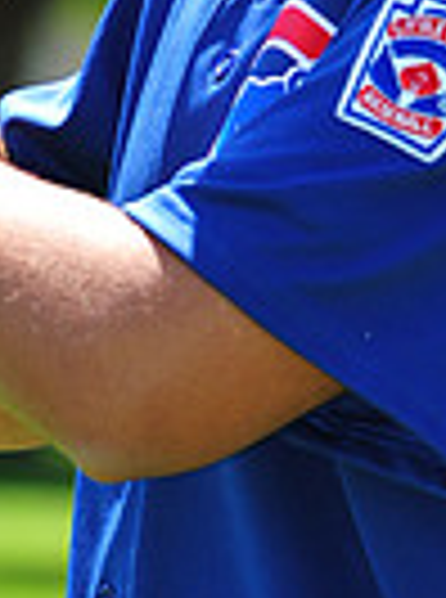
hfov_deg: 2.3
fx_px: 11255
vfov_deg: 3.0
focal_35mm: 652
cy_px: -594
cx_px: 275
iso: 200
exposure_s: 1/320
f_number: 5.6
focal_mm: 155
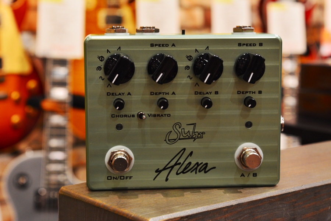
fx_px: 758
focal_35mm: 82
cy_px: 110
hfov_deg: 24.6
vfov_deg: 16.6
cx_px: 166
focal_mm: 55
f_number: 8
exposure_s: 1/15
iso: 800
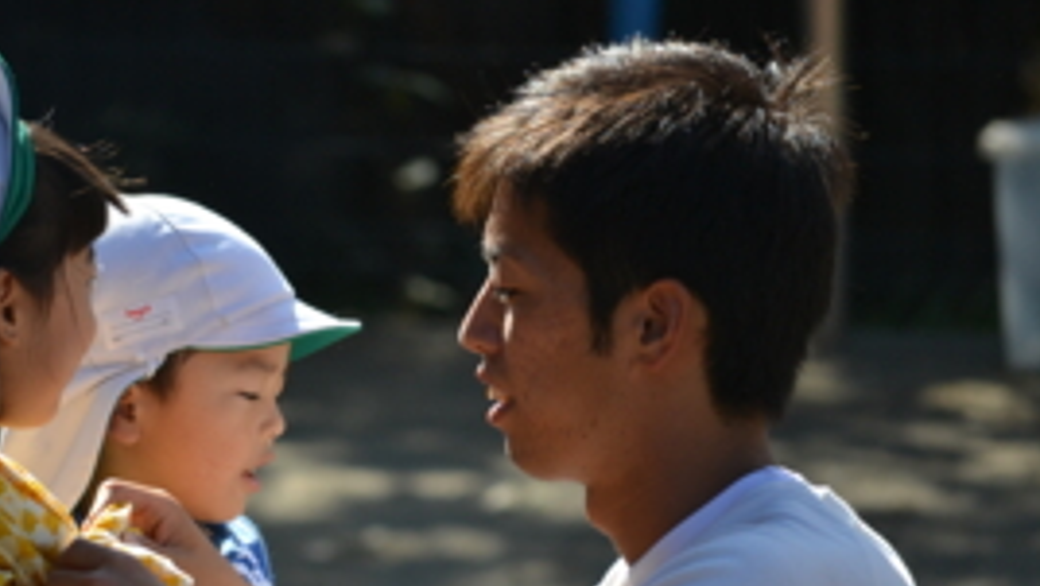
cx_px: 276
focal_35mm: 469
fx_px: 12939
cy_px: 429
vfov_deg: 2.6
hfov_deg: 4.6
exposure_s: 1/500
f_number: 5.6
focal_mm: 200
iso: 320
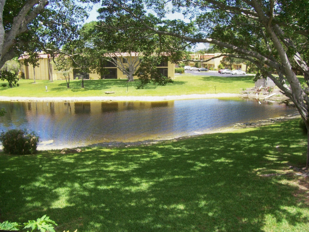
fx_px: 304
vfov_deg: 41.8
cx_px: 154
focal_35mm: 34
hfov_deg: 54.0
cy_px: 116
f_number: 2.7
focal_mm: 5.6
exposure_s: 1/350
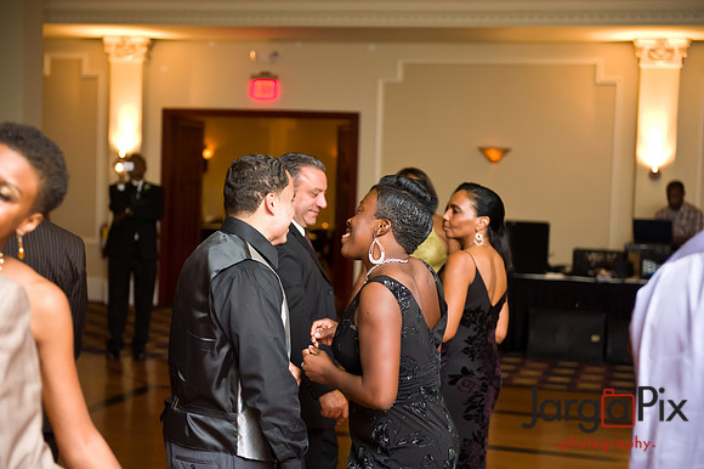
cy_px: 234
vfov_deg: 21.9
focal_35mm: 62
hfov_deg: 32.4
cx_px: 352
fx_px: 1212
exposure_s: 1/125
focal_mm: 62
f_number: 3.2
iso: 3200
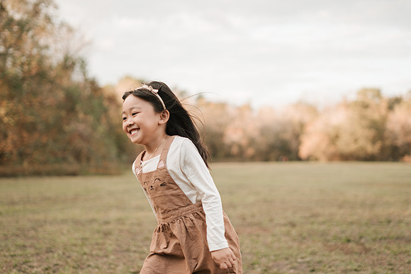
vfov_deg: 25.1
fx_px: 616
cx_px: 215
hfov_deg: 36.9
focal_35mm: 54
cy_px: 137
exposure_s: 1/1000
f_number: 2
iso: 200
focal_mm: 50
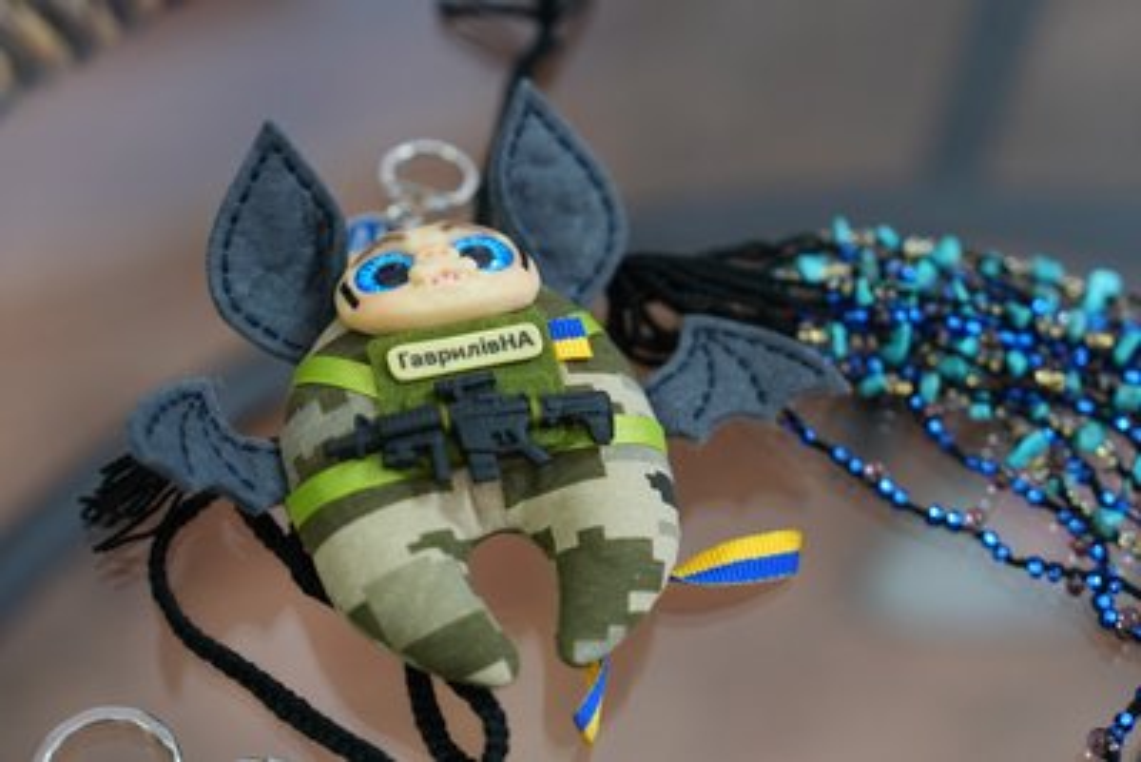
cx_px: 570
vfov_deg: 19.5
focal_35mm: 70
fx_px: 2219
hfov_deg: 28.8
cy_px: 381
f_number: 2.8
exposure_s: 1/160
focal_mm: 70
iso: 2000
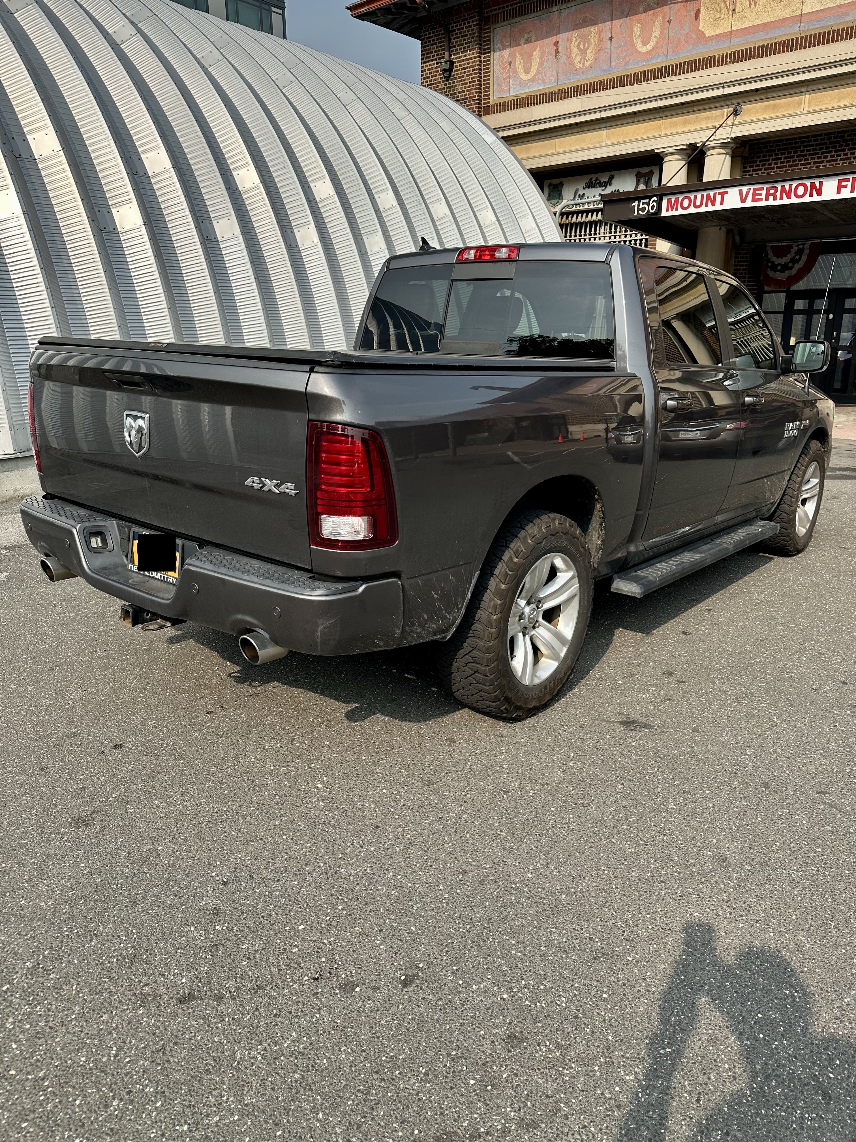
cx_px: 428
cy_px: 571
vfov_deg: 71.6
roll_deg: -0.1
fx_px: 791
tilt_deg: -17.1
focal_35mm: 24
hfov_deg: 56.8
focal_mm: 6.86
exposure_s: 1/2809
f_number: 1.78
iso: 80
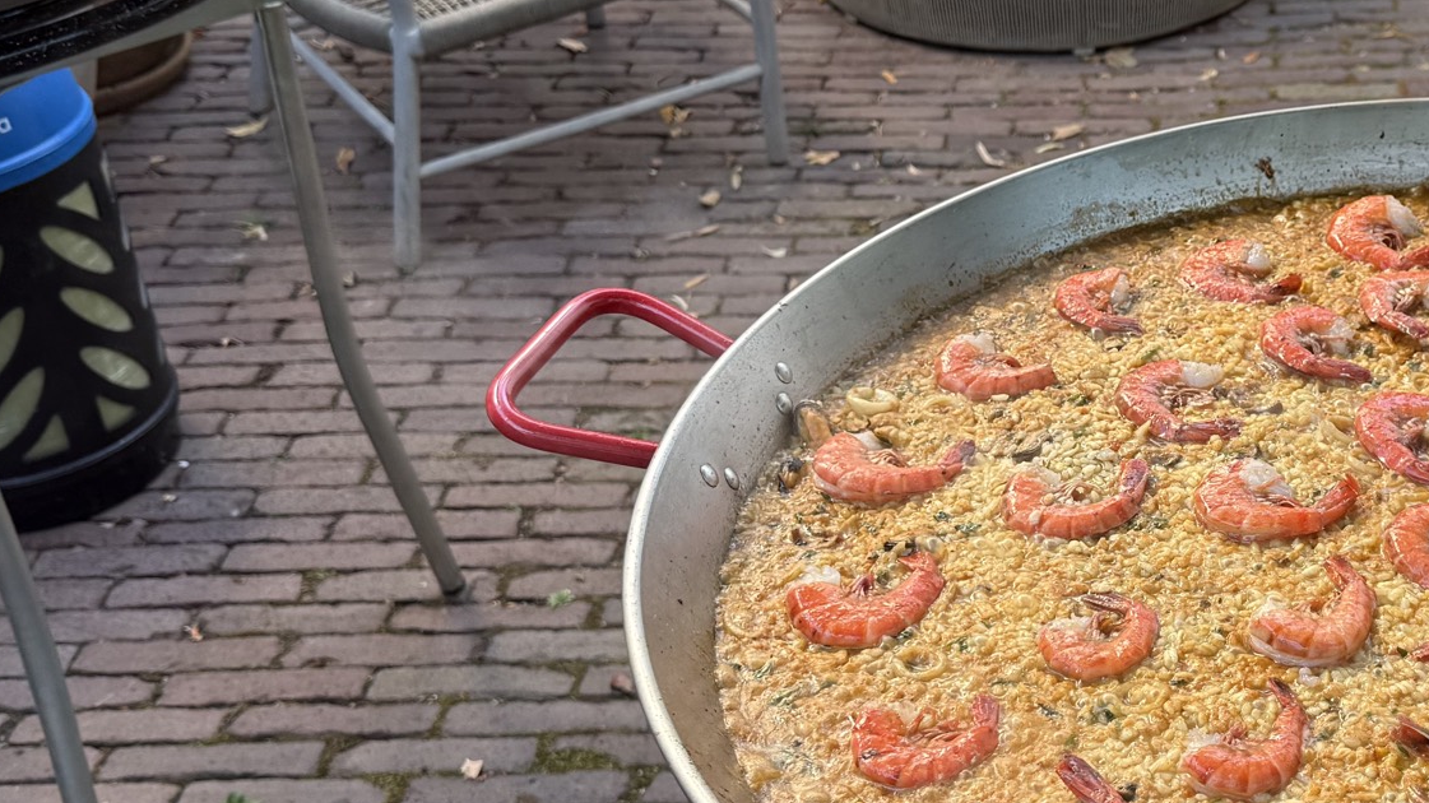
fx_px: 2121
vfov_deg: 21.4
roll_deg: +1.8
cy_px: 426
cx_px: 1147
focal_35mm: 56
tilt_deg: -31.7
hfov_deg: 36.0
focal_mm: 6.76
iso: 80
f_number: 1.78
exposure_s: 1/121
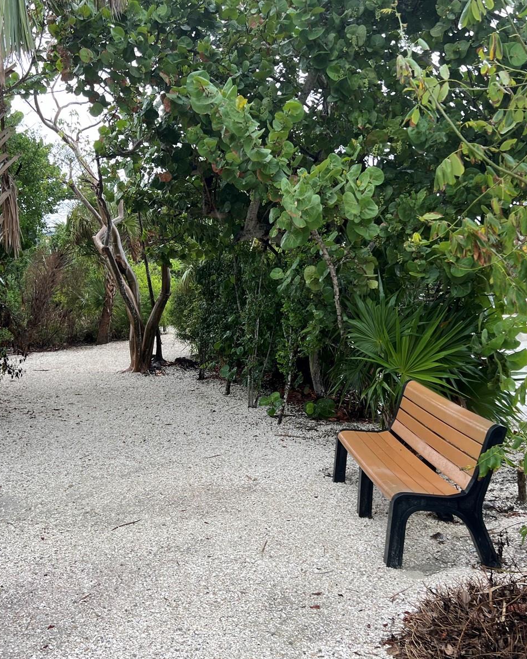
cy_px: 329
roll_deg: +1.0
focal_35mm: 34
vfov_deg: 52.8
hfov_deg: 43.4
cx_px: 267
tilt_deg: -3.3
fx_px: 663
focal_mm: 5.7
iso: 40
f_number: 1.5
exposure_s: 1/121
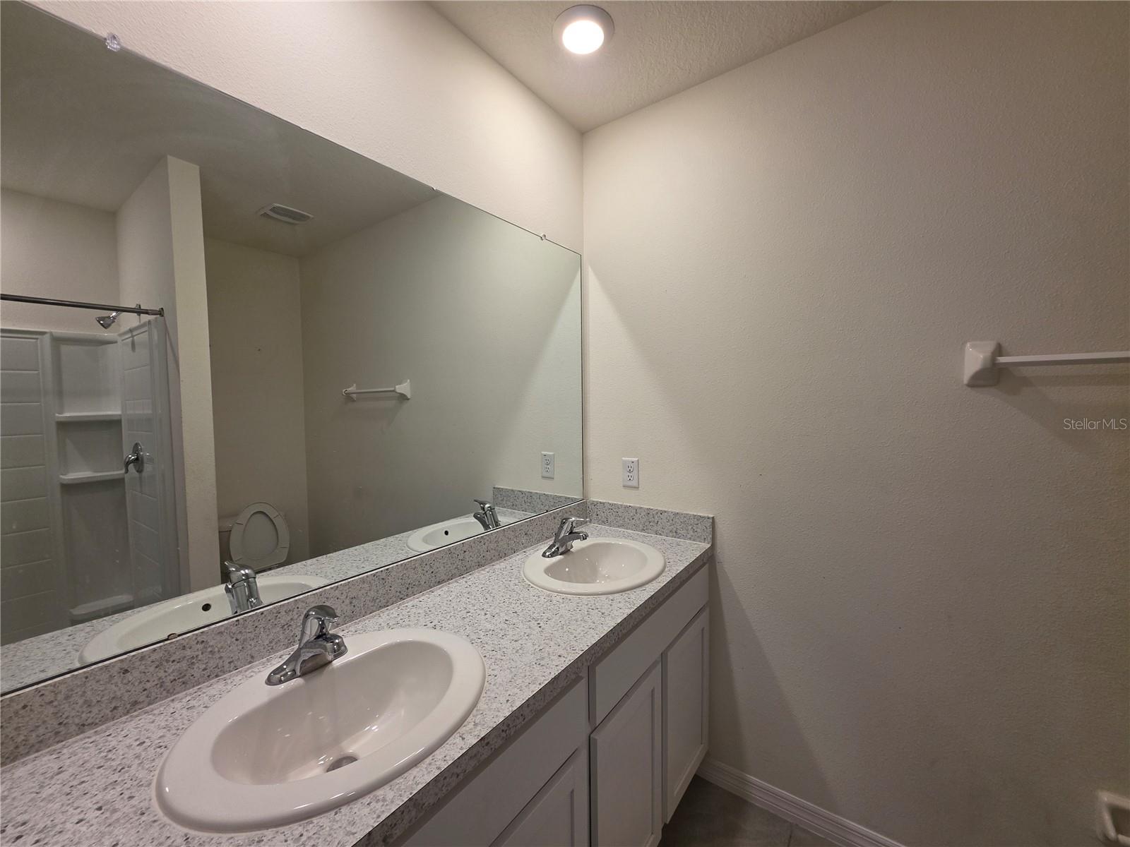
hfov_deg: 106.2
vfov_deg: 89.9
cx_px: 565
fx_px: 424
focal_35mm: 13
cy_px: 424
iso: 80
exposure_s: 1/120
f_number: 1.9
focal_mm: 2.2
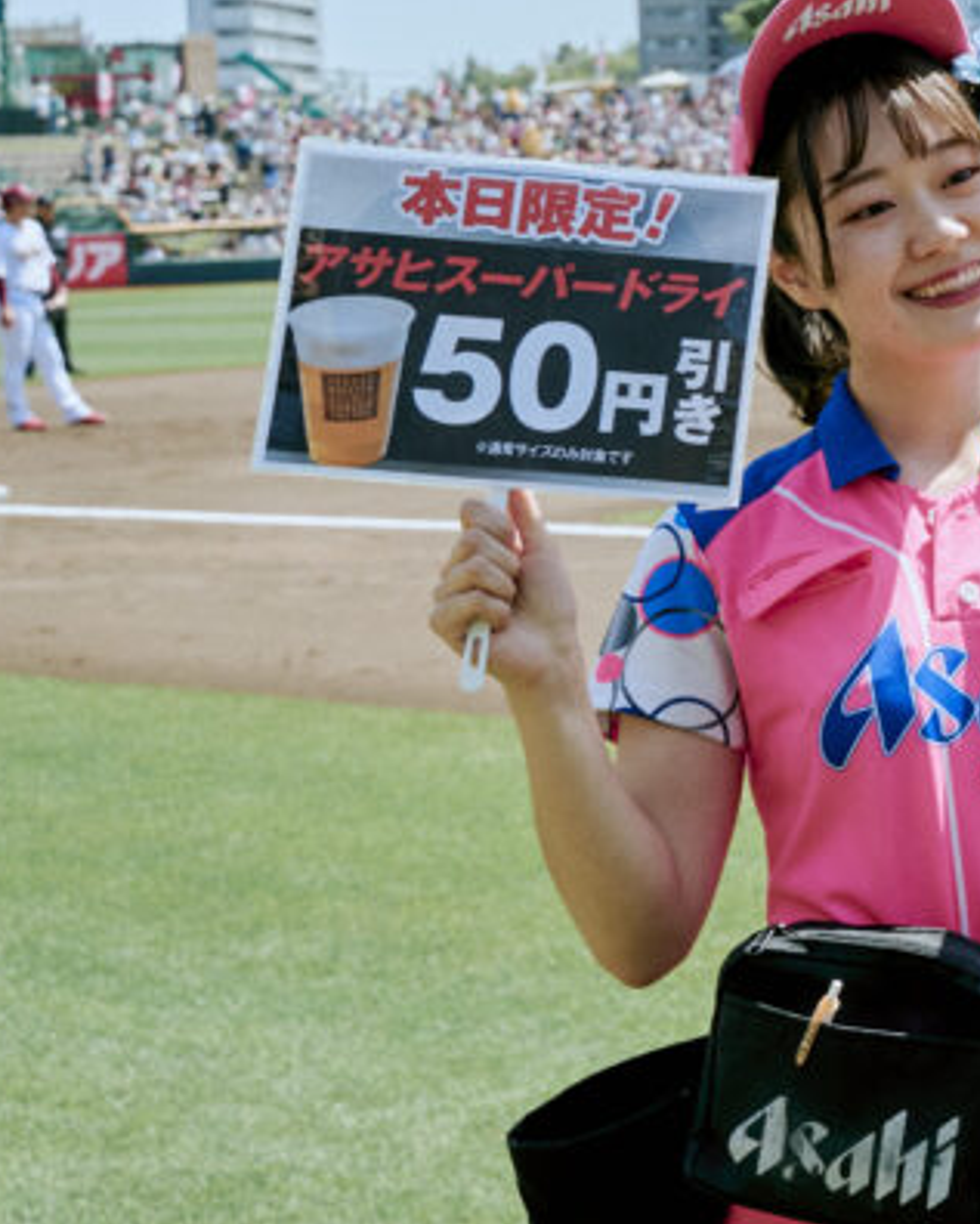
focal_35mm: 108
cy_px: 164
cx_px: 1737
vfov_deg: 17.6
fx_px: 3914
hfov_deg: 13.0
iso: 400
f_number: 8
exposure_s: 1/500
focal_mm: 38
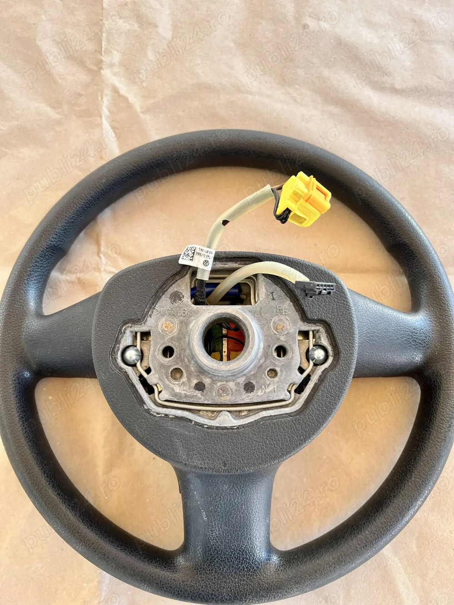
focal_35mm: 26
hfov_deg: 53.1
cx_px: 227
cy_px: 302
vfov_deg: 67.3
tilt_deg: -80.6
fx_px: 455
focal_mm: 5.7
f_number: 1.5
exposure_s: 1/121
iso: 100
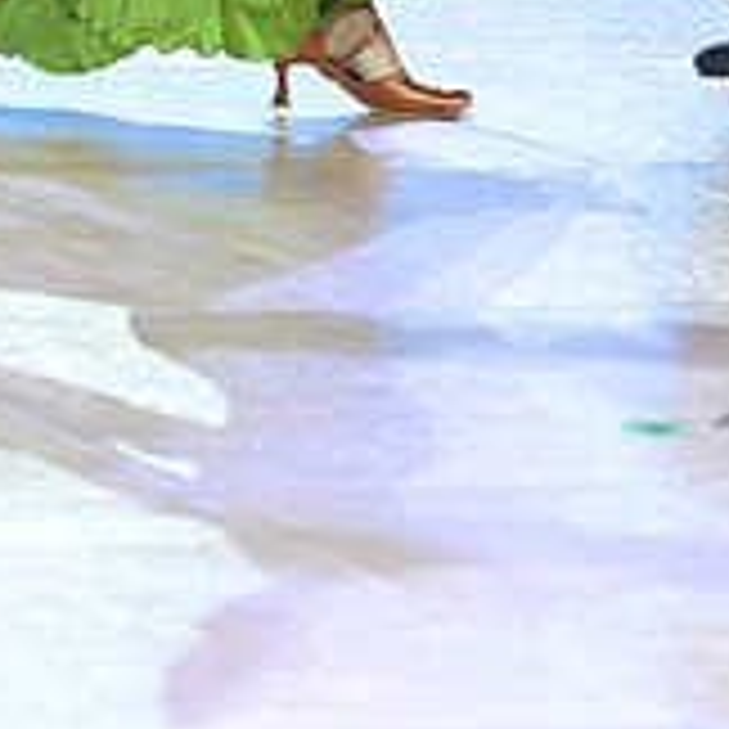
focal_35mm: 412
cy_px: -549
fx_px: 9816
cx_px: 340
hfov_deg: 4.3
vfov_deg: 4.2
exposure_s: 1/250
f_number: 4
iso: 2000
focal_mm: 135
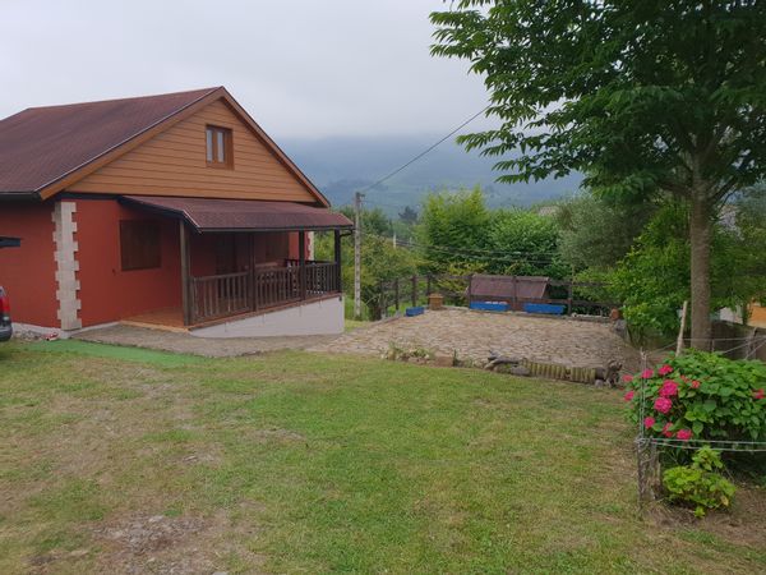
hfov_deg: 67.3
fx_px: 575
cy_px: 288
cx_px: 383
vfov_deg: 53.1
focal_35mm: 26
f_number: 2.4
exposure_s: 1/216
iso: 50
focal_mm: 4.3
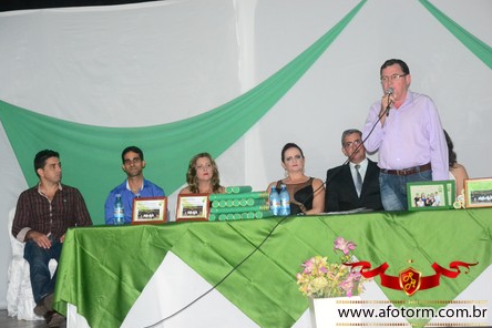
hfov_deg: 26.7
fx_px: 1039
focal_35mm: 76
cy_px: 165
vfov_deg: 17.9
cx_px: 244
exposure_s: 1/80
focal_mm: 50
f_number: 5.6
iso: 3200
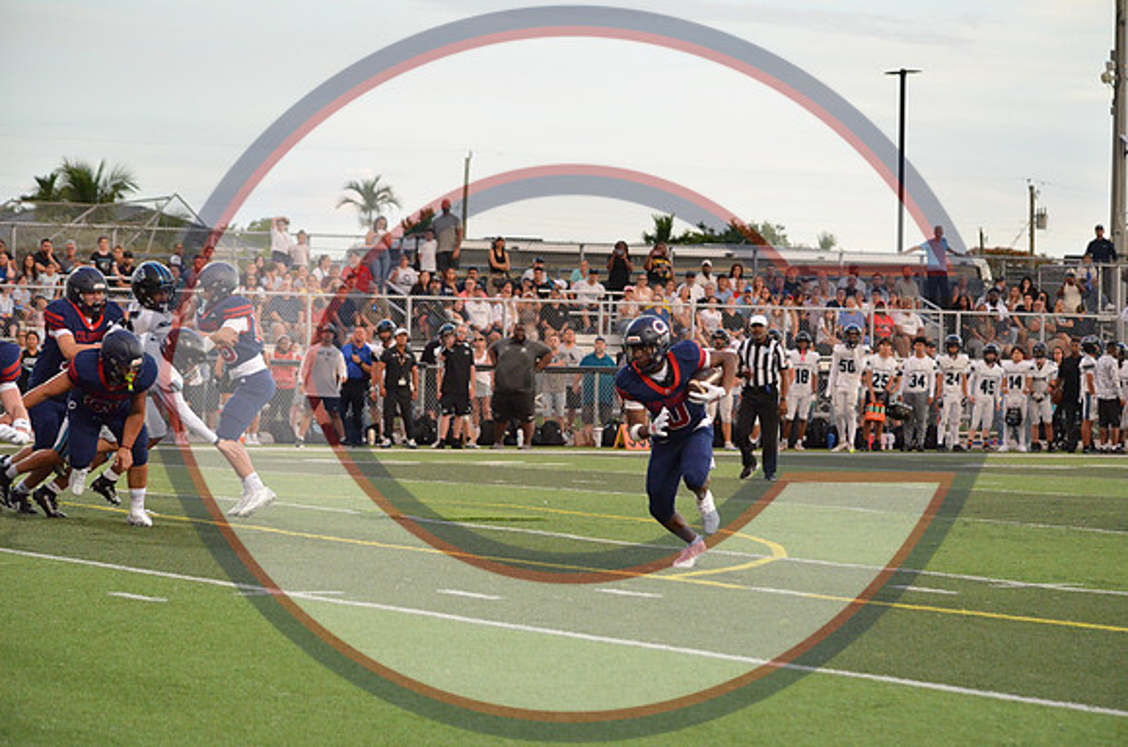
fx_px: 4315
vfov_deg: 9.9
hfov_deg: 14.9
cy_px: 374
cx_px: 564
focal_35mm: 138
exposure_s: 1/500
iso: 2000
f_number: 4.5
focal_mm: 92
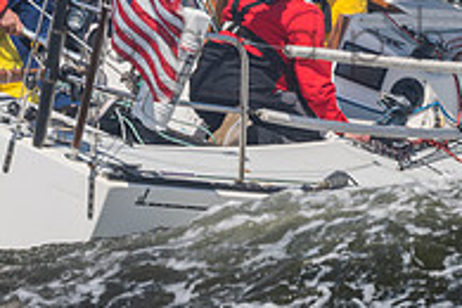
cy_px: -77
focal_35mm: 266
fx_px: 3413
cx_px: 685
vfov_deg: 5.1
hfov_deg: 7.6
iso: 100
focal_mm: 62
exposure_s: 1/250
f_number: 6.3
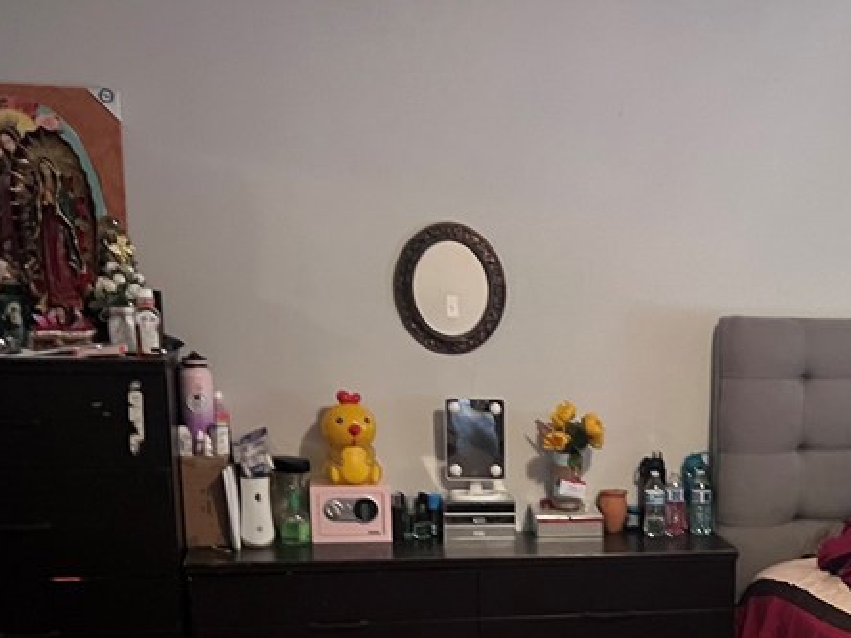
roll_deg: -1.9
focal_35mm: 60
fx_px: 1475
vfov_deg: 23.4
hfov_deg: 31.0
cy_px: 640
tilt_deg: -15.9
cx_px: 728
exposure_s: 1/30
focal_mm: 5.7
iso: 640
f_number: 1.5
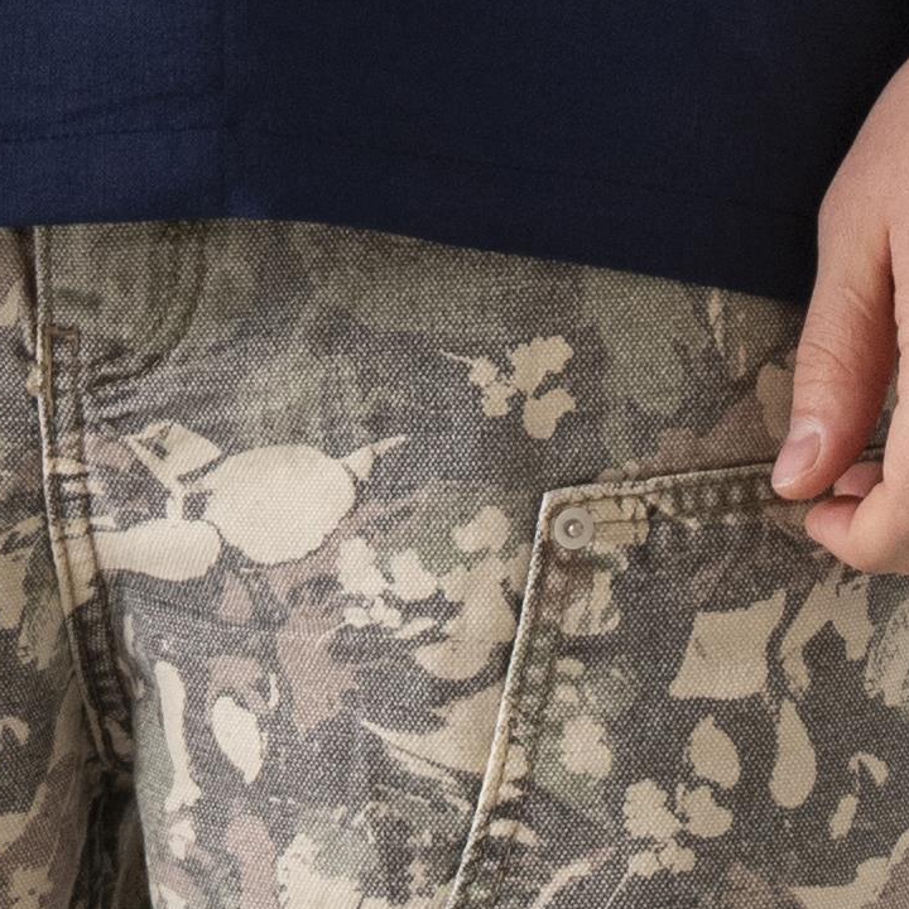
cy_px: -390
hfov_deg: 1.8
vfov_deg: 1.8
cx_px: -24
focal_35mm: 973
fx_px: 28907
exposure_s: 1/160
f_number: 11
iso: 320
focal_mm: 112
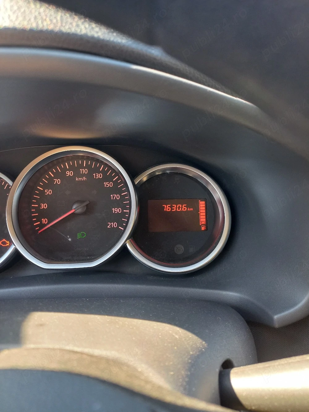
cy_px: 206
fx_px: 298
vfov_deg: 69.4
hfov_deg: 54.9
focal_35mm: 25
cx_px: 154
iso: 100
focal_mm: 4.65
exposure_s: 1/50
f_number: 1.8
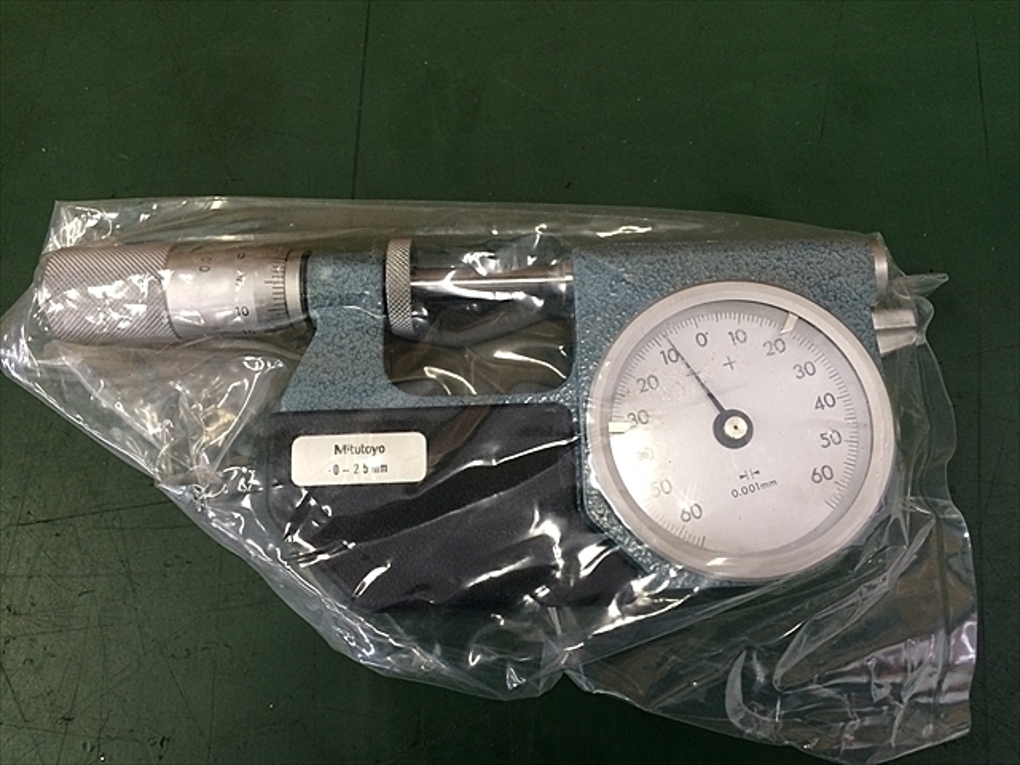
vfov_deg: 48.2
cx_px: 510
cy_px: 382
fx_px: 855
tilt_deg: -76.7
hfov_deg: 61.7
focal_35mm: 29
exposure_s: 1/30
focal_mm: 4.15
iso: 80
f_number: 2.2
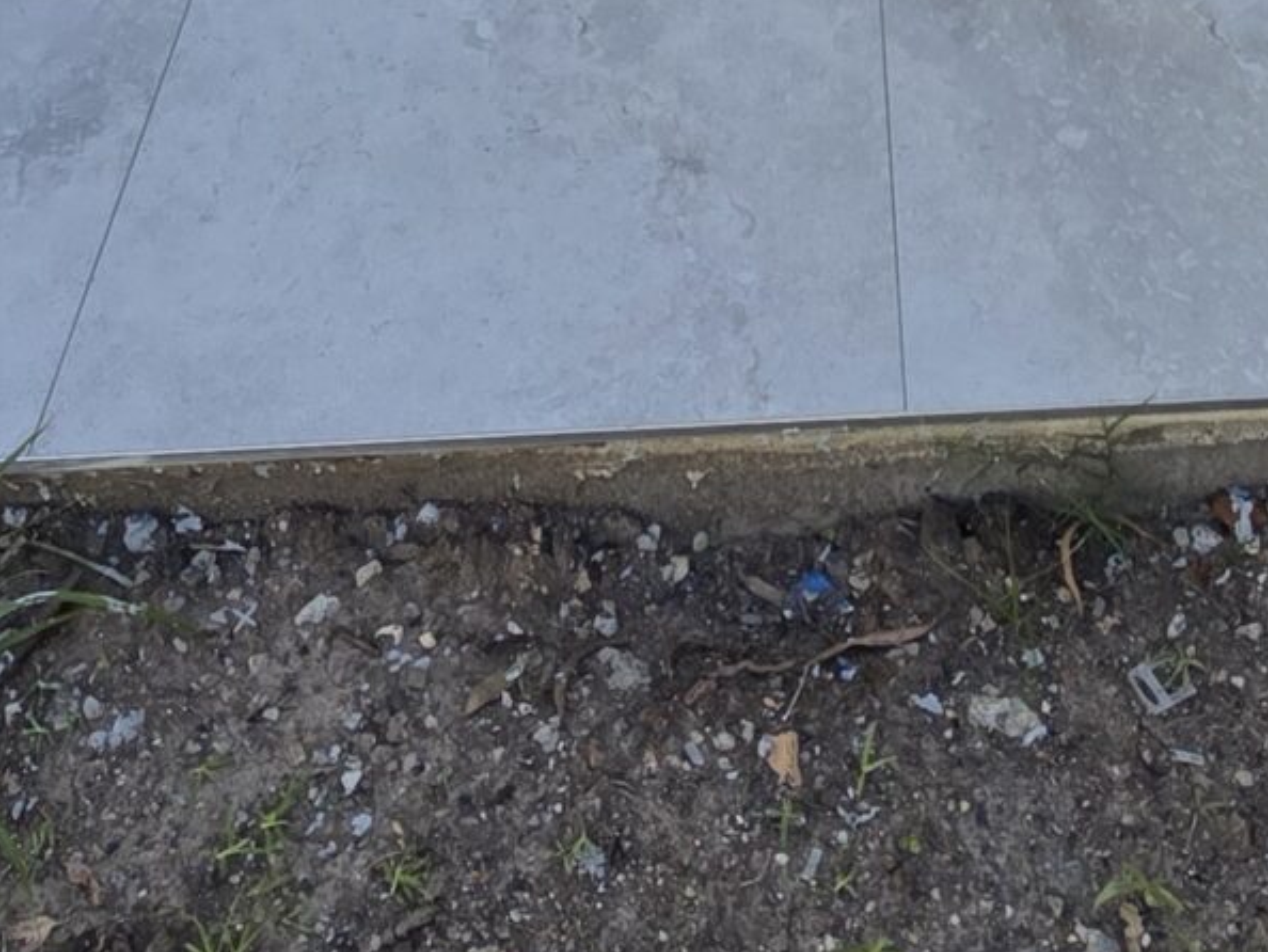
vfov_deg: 20.8
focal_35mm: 56
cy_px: -598
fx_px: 2052
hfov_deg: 33.8
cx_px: 916
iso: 40
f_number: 1.9
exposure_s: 1/507
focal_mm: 2.2
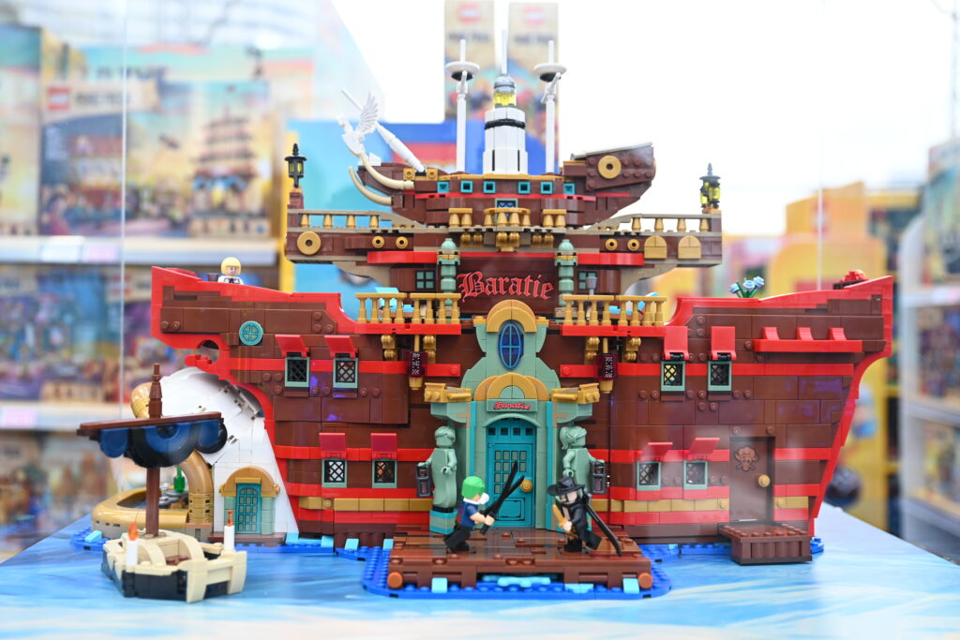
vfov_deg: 36.9
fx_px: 960
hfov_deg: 53.1
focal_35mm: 36
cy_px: 320
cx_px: 480
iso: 160
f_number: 4
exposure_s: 1/200
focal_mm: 36
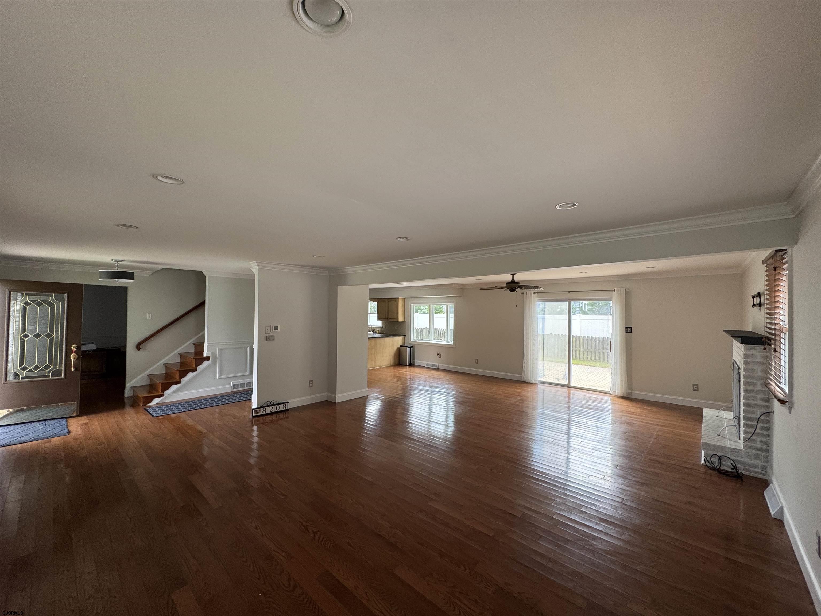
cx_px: 410
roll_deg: -0.4
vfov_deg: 85.7
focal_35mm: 14
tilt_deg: +0.0
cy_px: 308
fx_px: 332
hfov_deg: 102.1
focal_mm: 2.22
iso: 80
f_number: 2.2
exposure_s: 1/99
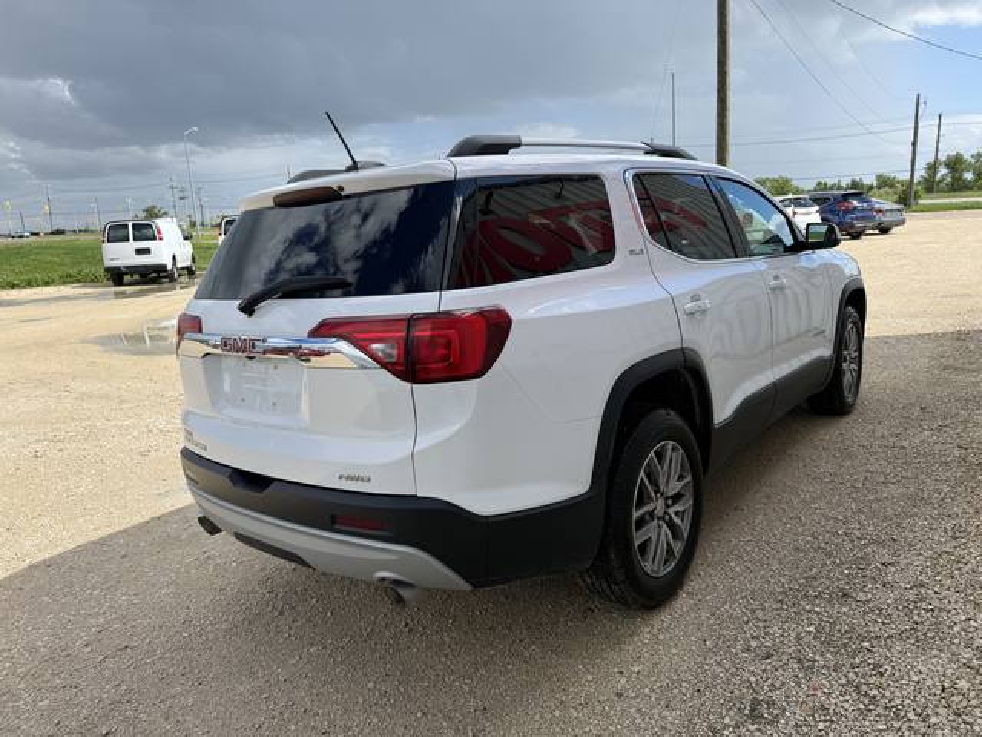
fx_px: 681
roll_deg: +2.6
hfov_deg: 71.6
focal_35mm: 24
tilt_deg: -7.5
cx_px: 491
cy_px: 368
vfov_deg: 56.8
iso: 80
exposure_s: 1/3279
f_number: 1.78
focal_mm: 6.76
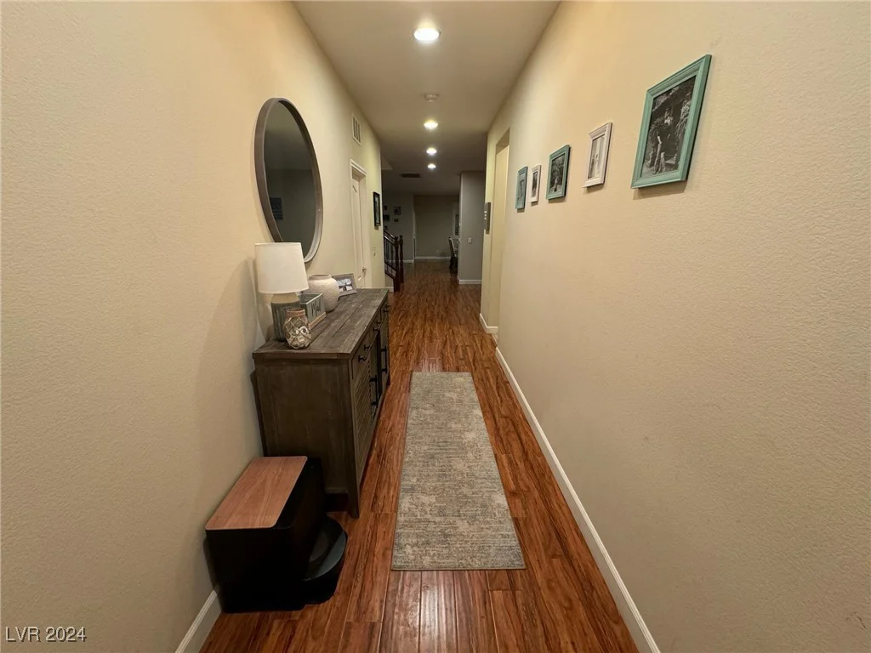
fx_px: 352
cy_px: 326
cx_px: 436
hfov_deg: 102.1
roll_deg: +0.3
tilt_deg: -16.4
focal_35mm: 14
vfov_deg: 85.7
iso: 400
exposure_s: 1/60
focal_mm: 2.22
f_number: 2.2
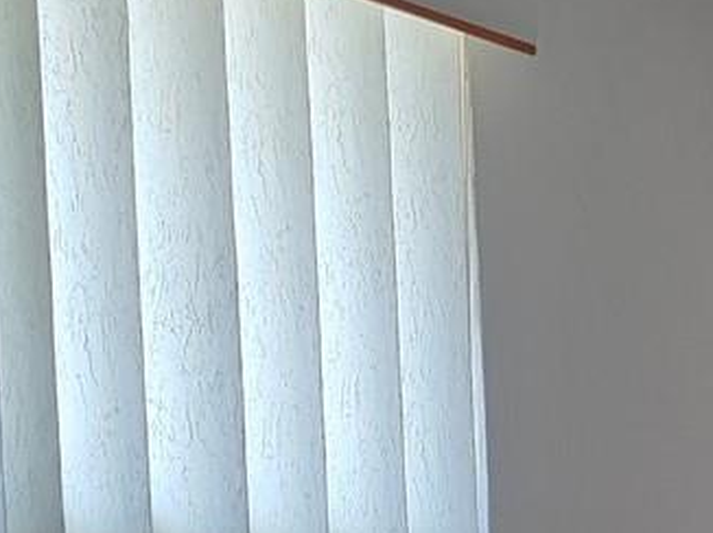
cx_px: 1483
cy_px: 806
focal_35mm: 113
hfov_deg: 14.2
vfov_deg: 12.4
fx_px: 2326
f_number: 1.7
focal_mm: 6.3
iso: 100
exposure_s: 1/120
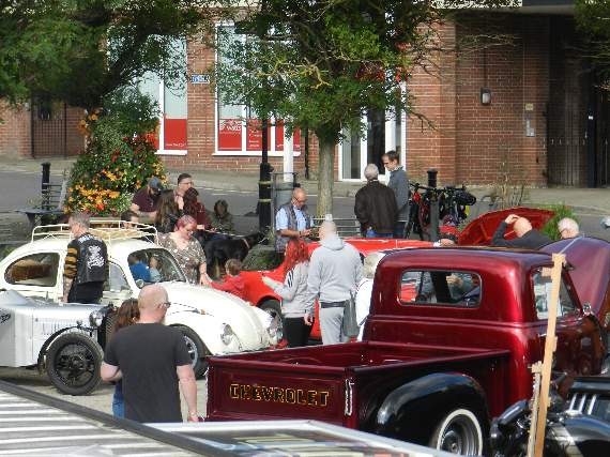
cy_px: 228
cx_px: 305
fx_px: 2554
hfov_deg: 13.6
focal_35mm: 145
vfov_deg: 10.2
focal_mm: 25.7
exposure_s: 1/400
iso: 160
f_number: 5.1
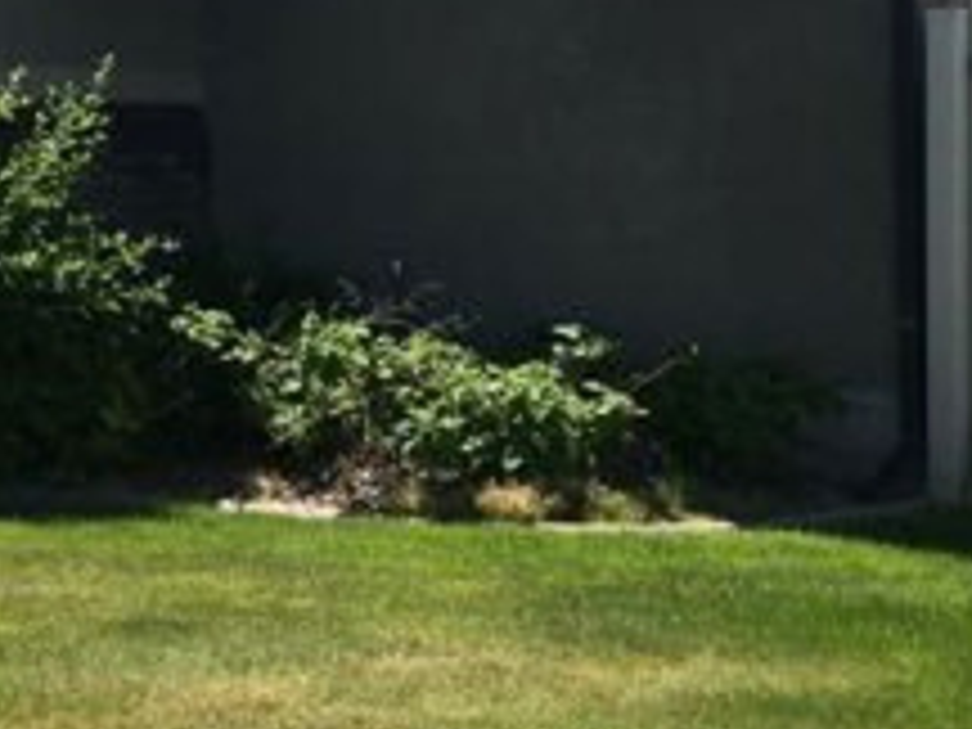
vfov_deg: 16.9
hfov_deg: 21.0
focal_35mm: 86
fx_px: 2415
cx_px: -238
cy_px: 81
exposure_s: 1/1282
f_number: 2.2
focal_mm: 4.15
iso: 25
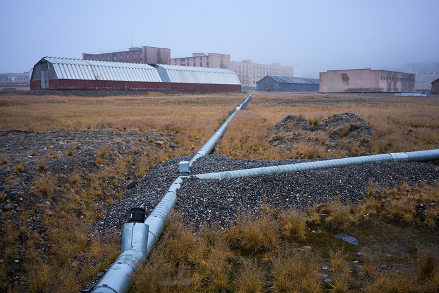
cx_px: 220
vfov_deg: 37.9
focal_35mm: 35
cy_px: 146
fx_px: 427
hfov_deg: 54.4
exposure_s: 1/30
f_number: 5.6
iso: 400
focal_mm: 35
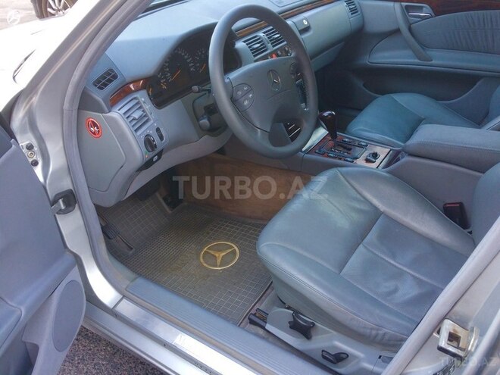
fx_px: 419
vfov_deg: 48.2
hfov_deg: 61.7
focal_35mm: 29
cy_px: 188
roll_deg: +3.5
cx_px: 250
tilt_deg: -35.4
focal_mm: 4.15
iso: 40
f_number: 2.2
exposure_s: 1/100
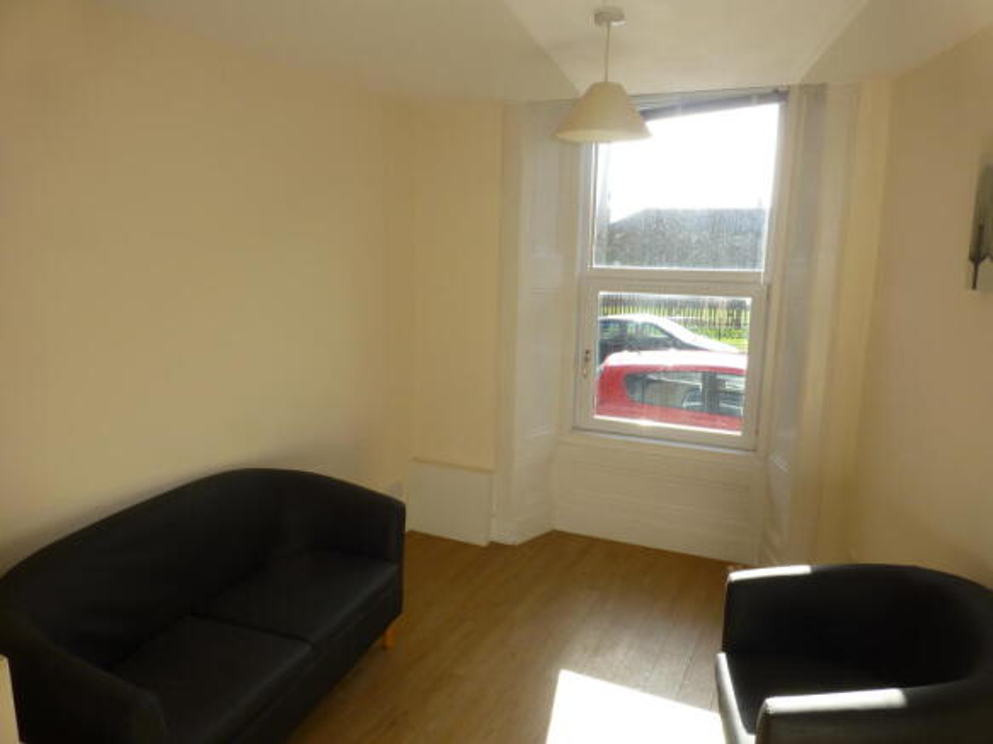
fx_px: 688
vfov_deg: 56.8
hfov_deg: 71.6
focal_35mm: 24
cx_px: 496
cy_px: 372
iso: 100
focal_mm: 4.3
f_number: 5.6
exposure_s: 1/60
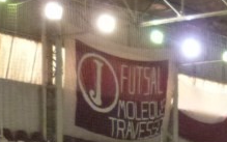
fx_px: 798
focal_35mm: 129
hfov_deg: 15.3
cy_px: 267
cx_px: 304
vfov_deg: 9.6
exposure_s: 1/50
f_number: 2.8
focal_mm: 4.5
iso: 800
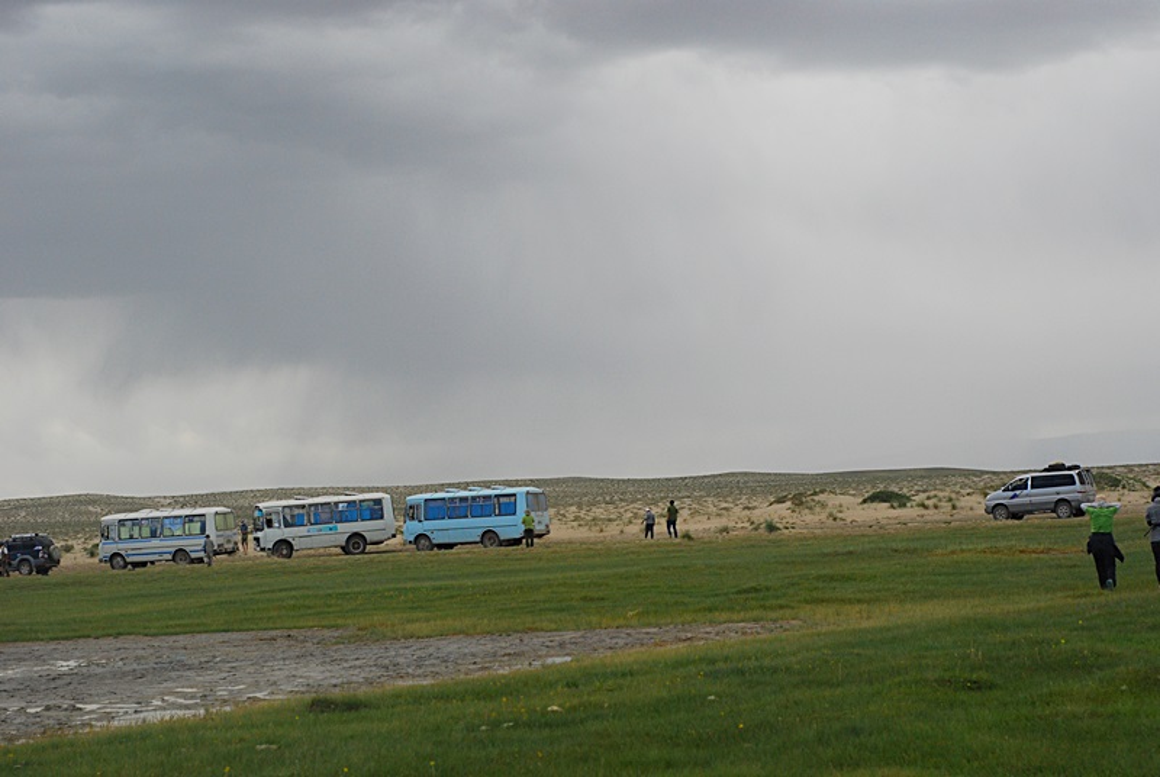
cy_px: 388
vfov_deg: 18.2
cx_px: 580
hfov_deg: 27.0
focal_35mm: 75
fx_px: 2420
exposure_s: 1/2000
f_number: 5.6
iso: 400
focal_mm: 50
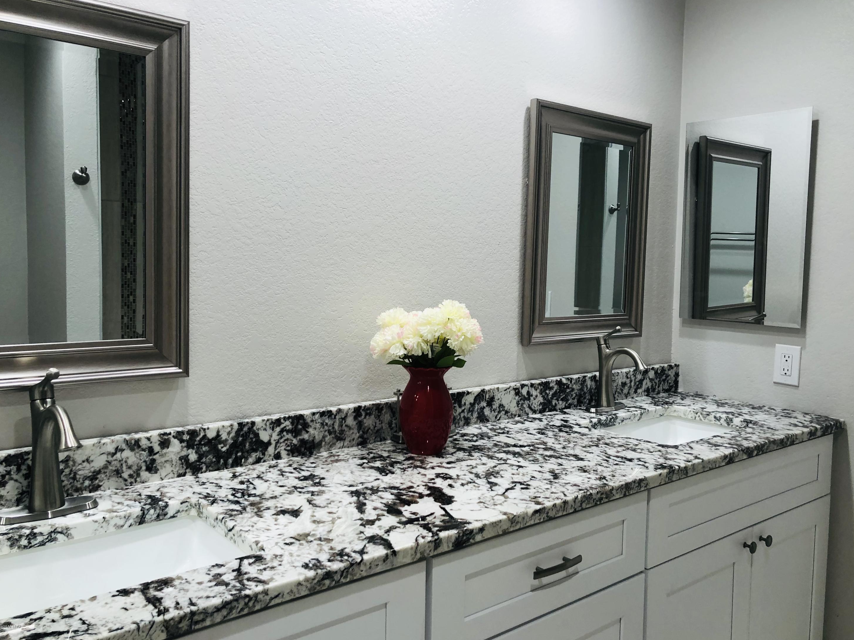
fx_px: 715
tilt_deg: -3.7
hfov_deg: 61.7
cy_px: 316
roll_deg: -1.1
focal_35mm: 29
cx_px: 437
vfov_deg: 48.2
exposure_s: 1/40
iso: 20
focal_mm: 4
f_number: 1.8
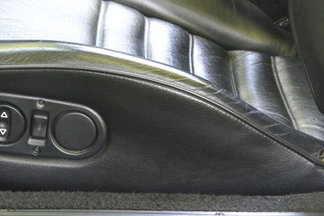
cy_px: 55
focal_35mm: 110
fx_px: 990
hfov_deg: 18.3
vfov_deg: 12.4
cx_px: 26
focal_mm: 20.3
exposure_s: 1/30
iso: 1000
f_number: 5
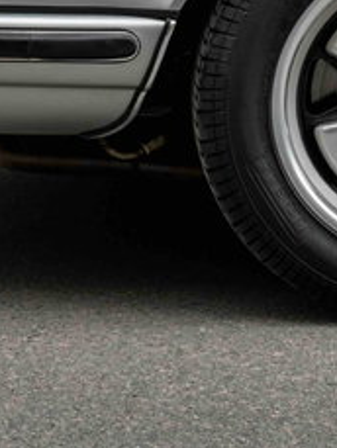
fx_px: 1880
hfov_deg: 10.2
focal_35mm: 145
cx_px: 294
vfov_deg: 13.4
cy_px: -7
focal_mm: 45
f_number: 6.3
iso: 500
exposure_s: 1/200
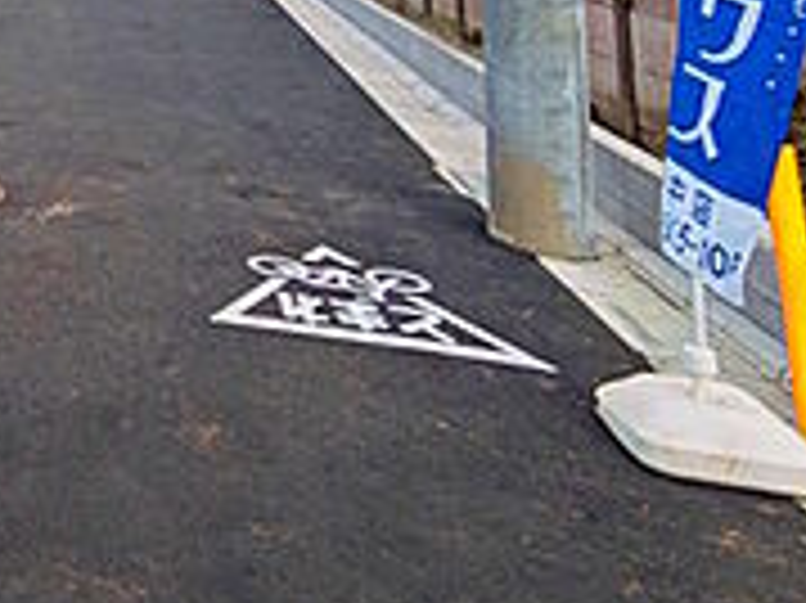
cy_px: -194
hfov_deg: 29.0
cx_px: -342
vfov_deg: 26.0
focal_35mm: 47
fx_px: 1094
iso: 51
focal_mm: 1.83
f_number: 2.2
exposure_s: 1/1235
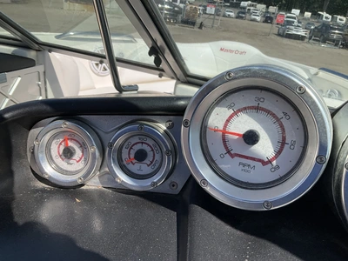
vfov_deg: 48.2
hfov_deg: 61.7
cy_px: 130
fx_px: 292
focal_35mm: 29
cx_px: 174
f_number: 1.8
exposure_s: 1/1534
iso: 25
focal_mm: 3
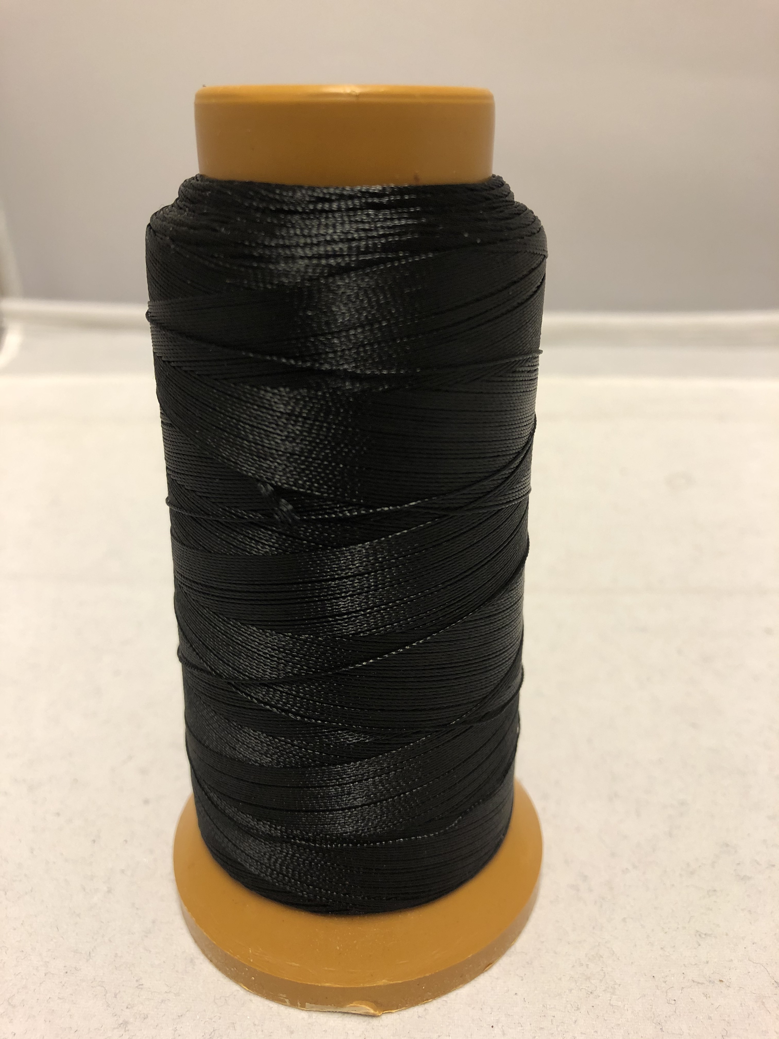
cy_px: 520
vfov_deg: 63.4
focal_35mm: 28
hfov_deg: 49.7
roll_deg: +0.0
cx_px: 390
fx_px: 840
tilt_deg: -24.7
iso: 64
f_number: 1.8
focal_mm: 3.99
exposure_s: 1/17
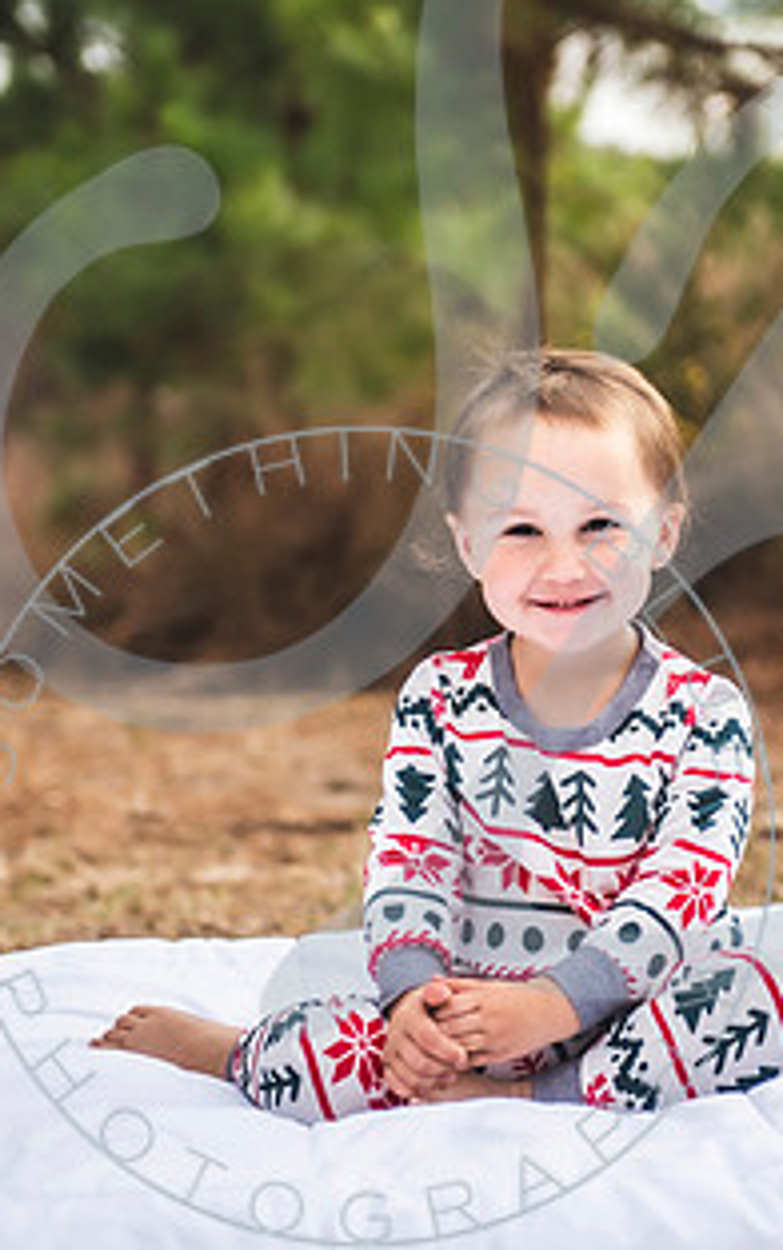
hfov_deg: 11.2
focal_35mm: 117
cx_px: 563
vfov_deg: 17.8
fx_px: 3989
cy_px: 501
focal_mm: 62
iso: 100
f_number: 2.8
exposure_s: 1/800
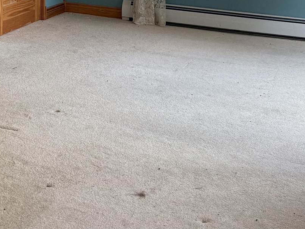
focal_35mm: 91
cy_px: -135
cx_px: -17
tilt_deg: +0.0
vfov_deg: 14.9
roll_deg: -0.6
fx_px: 802
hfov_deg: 20.7
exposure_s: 1/120
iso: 160
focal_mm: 6.76
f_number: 1.78
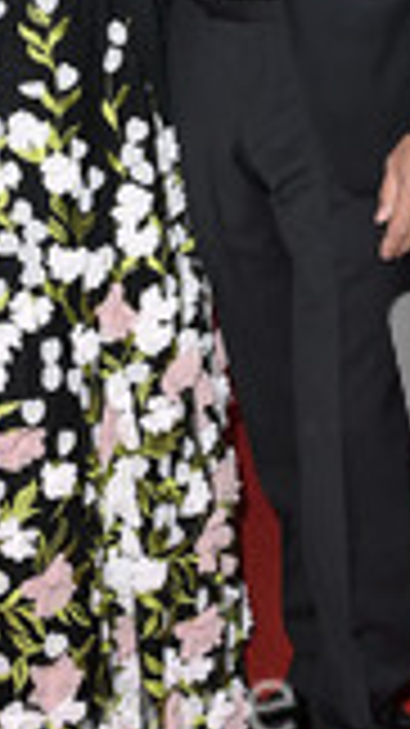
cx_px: 212
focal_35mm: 93
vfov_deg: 22.5
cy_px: 112
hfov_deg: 13.0
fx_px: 1799
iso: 1250
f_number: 5.6
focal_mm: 36
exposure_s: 1/200
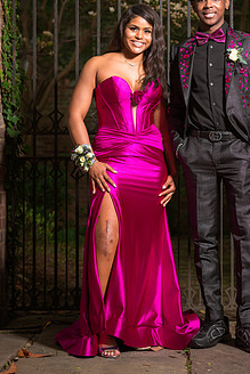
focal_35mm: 96
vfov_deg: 21.1
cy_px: 121
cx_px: 168
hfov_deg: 14.2
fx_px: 999
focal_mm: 70
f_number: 5
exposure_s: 1/250
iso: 320
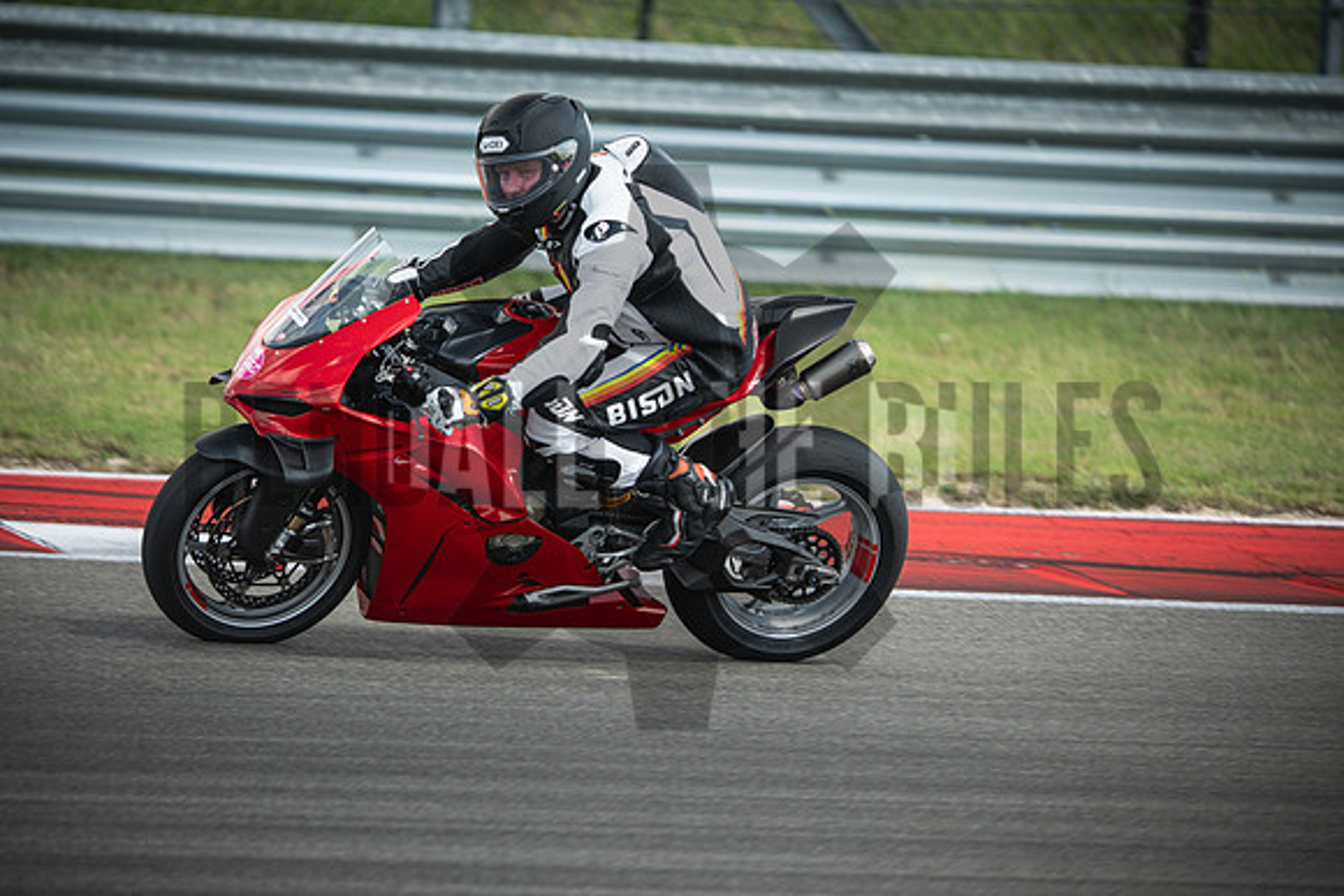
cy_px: 448
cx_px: 672
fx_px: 11202
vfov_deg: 4.6
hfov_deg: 6.9
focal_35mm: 300
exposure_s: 1/1600
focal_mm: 200
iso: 320
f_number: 2
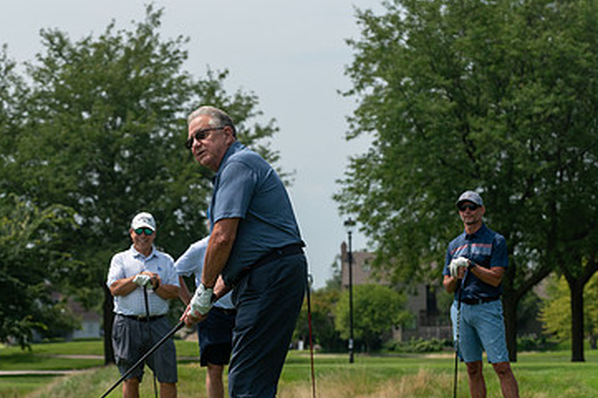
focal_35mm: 177
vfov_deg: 7.7
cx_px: 205
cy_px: 264
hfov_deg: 11.6
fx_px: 2937
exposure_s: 1/1600
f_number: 5
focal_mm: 110
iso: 250
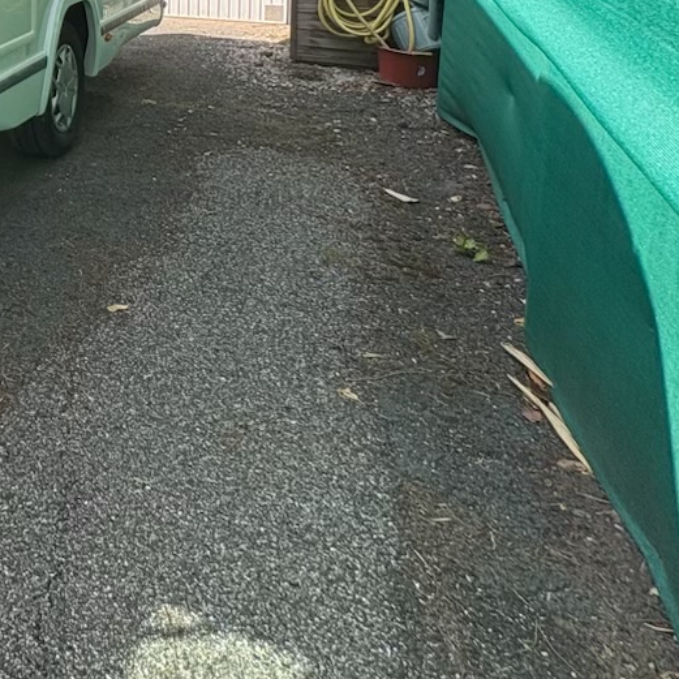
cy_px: -60
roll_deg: +2.7
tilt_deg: -4.6
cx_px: -225
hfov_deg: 32.0
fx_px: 843
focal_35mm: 38
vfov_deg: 37.2
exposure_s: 1/470
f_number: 2.2
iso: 64
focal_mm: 2.22
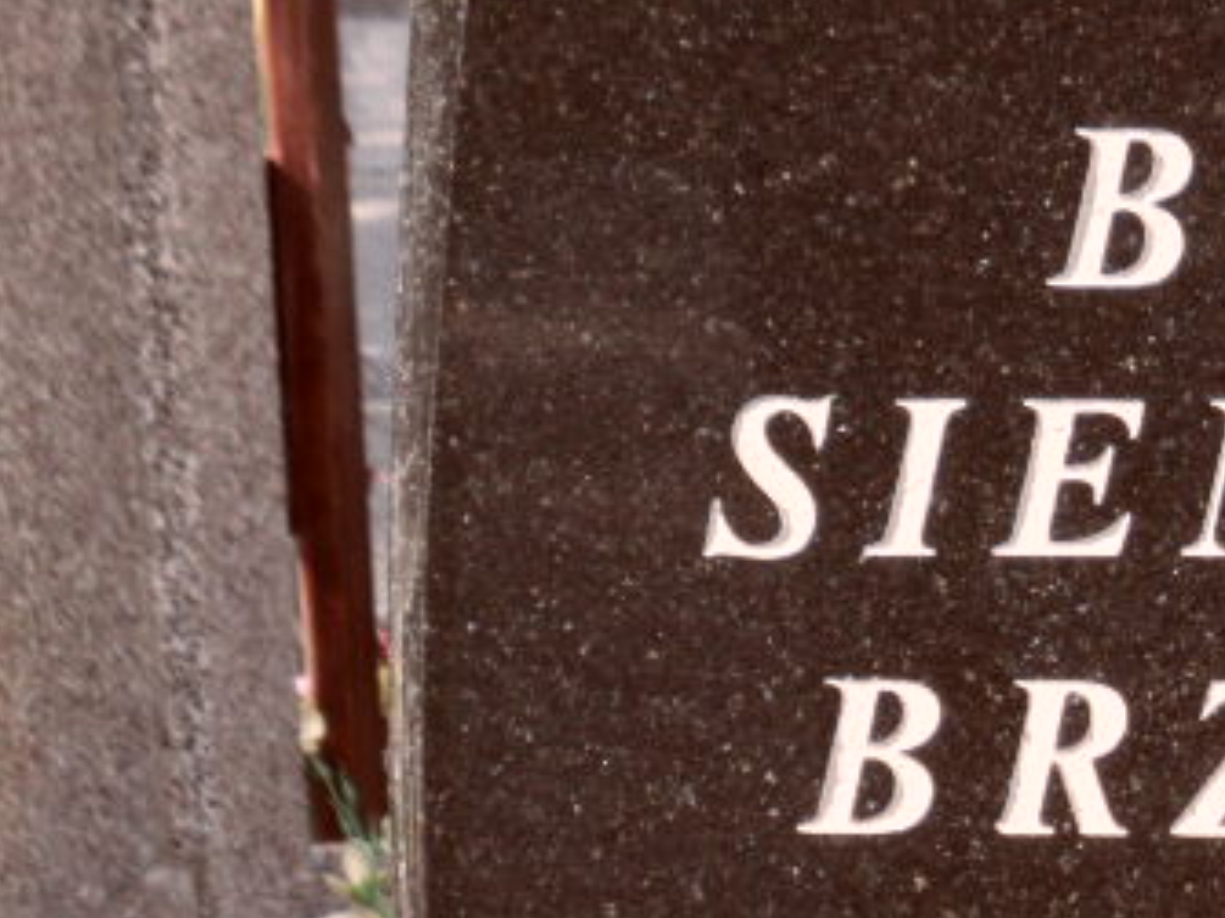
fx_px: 12983
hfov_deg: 5.4
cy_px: 834
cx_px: 1814
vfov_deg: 4.0
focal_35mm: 367
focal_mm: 20
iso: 100
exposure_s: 1/125
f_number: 4.4
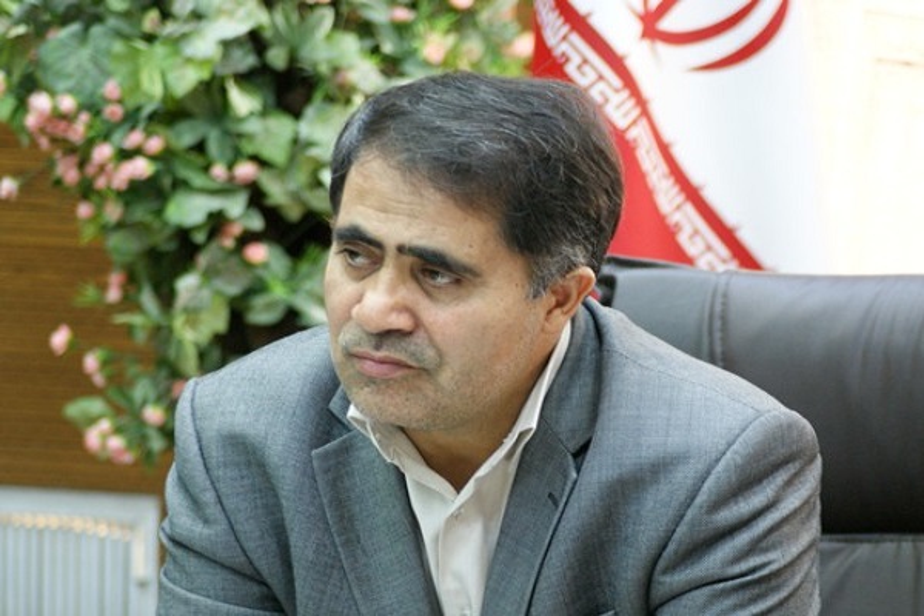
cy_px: 308
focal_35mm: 165
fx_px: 4235
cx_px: 462
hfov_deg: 12.5
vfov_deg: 8.3
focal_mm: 110
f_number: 4.5
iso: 800
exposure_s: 1/20
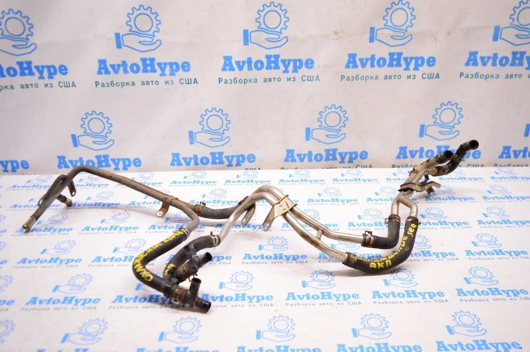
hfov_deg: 62.0
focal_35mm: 30
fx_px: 441
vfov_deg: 43.5
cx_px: 265
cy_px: 176
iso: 3200
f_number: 3.5
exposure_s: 1/320
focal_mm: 20
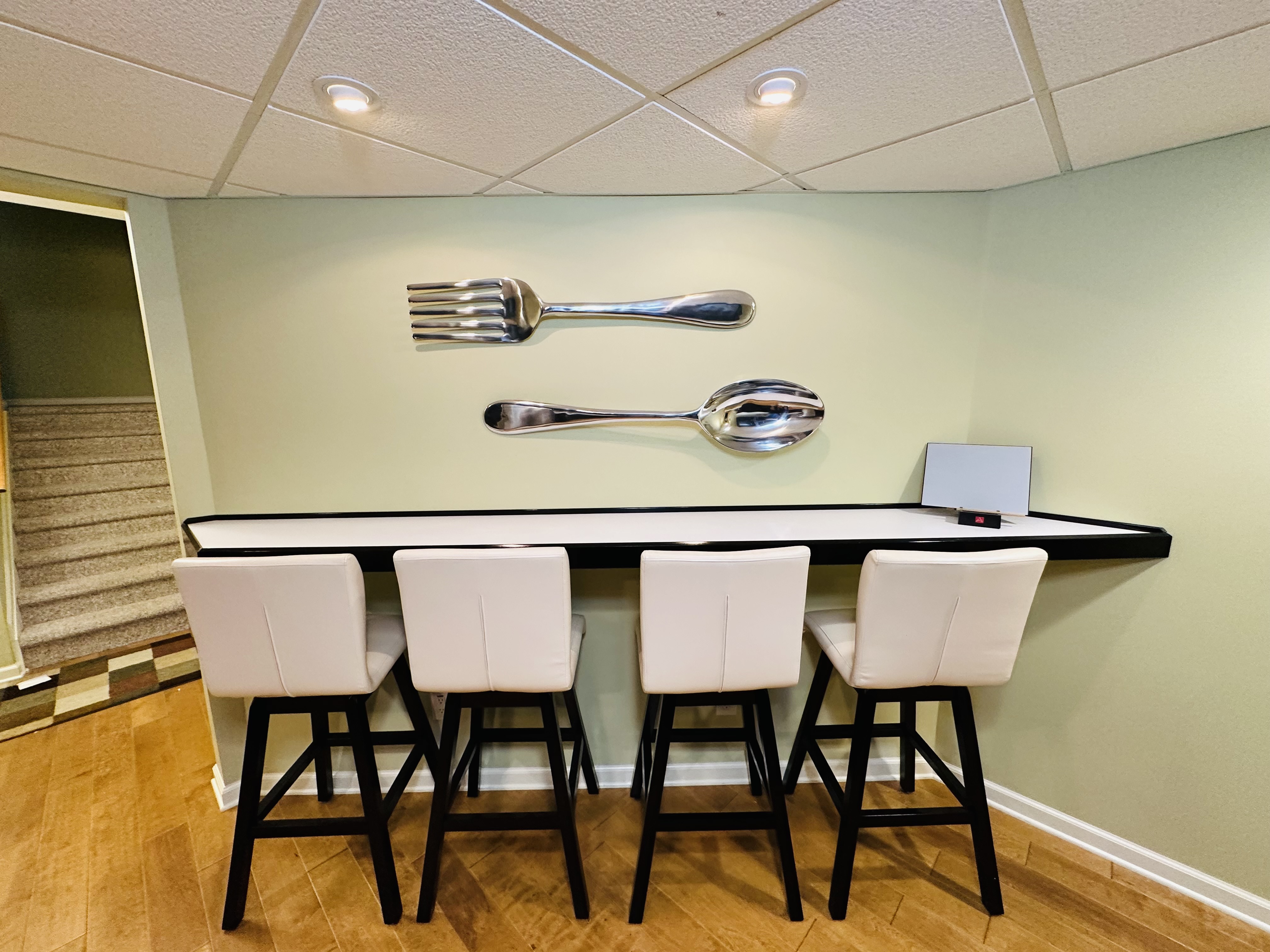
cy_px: 476
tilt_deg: -9.1
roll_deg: +0.2
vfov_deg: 85.7
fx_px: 514
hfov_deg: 102.1
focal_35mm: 14
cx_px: 635
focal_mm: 2.22
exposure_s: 1/60
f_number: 2.2
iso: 320
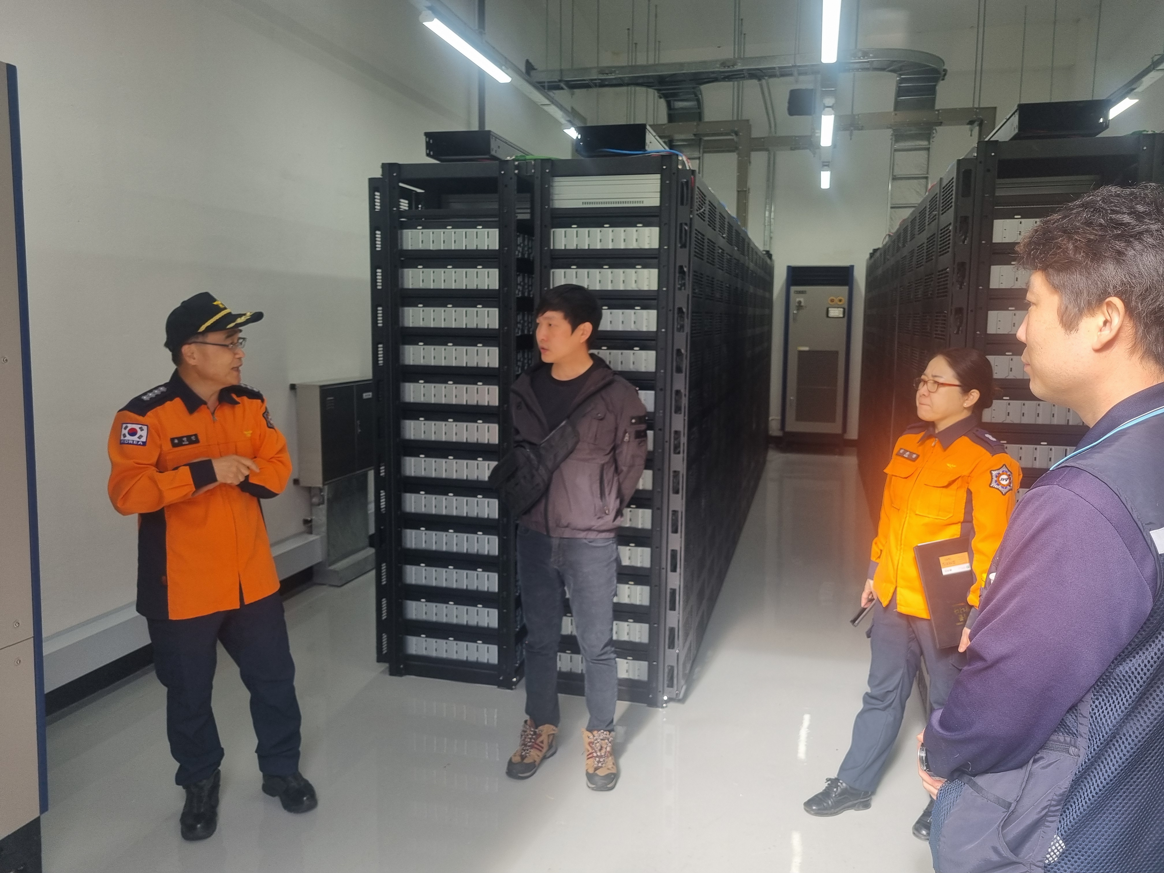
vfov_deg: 53.1
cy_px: 436
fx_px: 874
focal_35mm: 26
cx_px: 582
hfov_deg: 67.3
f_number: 1.8
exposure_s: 1/232
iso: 50
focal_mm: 5.4
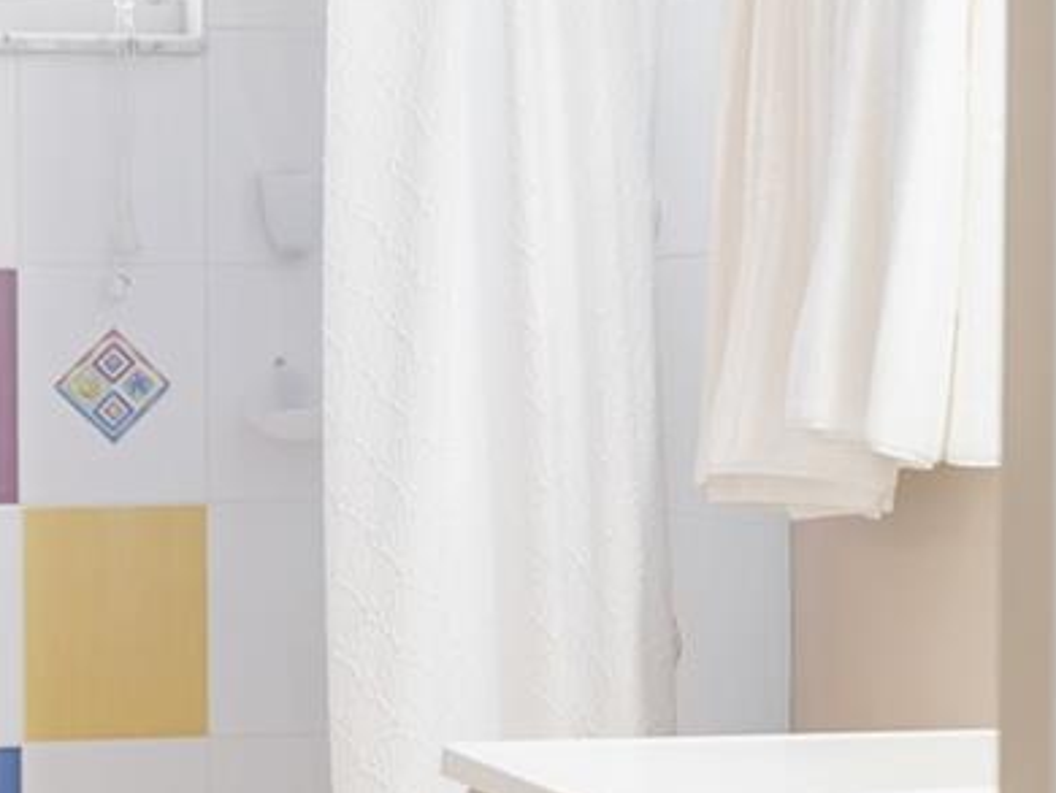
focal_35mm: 138
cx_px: 330
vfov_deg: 10.8
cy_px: 476
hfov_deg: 14.3
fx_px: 4212
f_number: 4.5
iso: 800
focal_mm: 35
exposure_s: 1/30
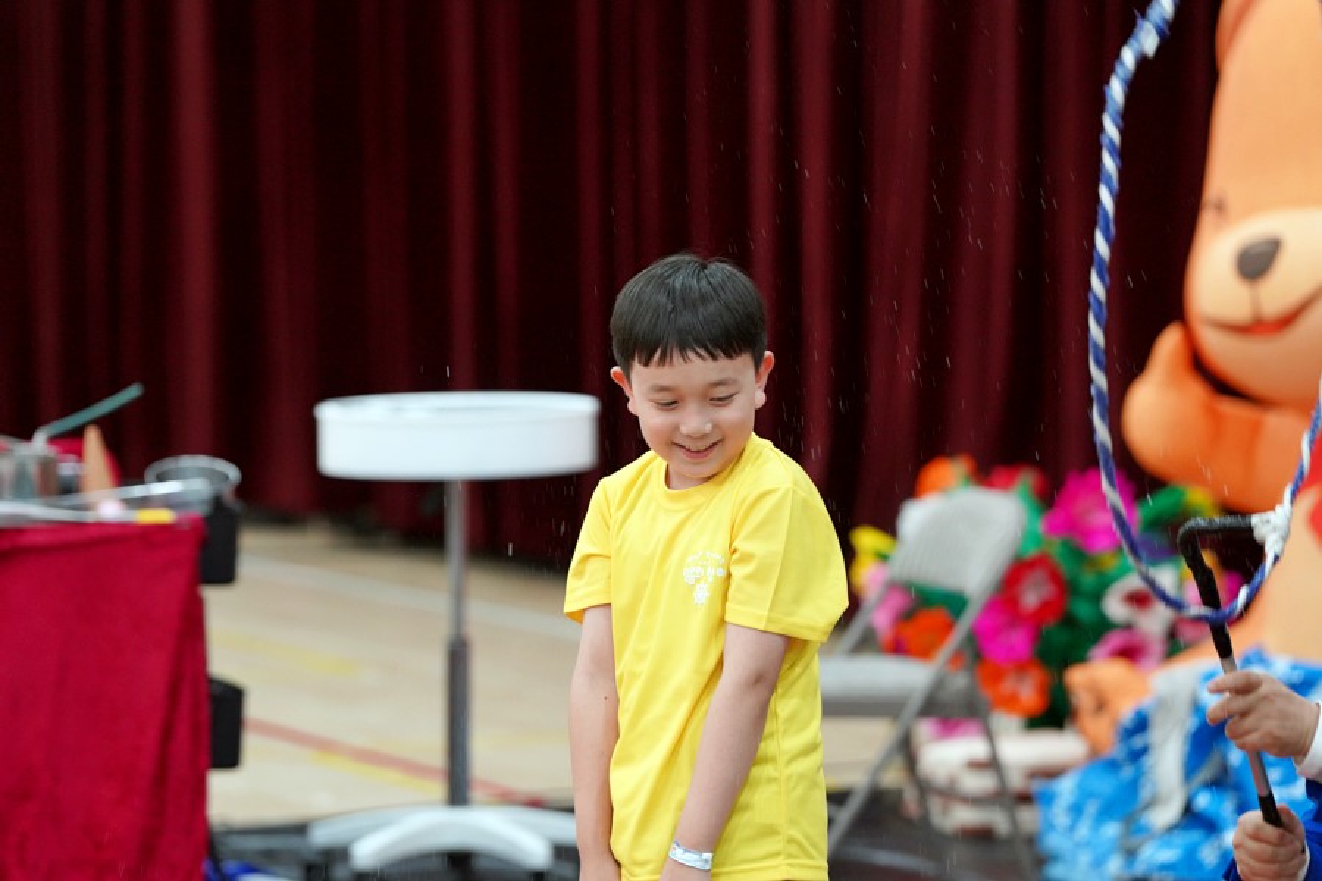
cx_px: 661
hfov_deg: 11.9
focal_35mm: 173
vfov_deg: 7.9
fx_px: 6352
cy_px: 440
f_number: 4
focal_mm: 173
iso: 3200
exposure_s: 1/200
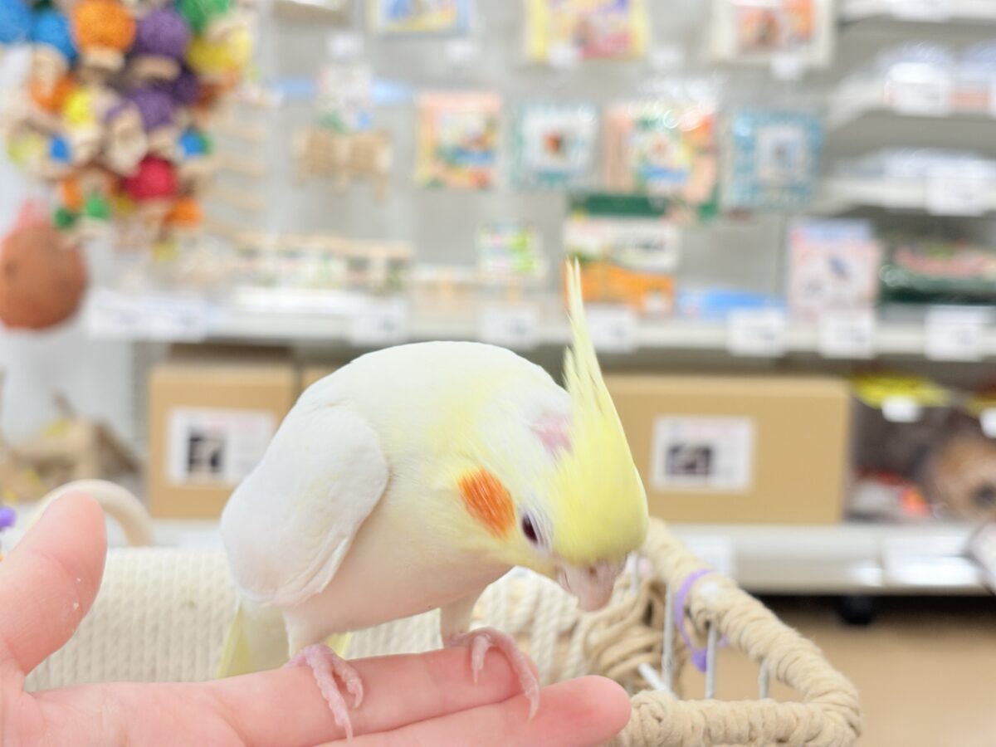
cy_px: 374
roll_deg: -1.1
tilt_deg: -9.2
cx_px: 498
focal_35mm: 52
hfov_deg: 36.8
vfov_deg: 28.0
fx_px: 1496
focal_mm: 5.96
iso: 50
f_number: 1.6
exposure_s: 1/50
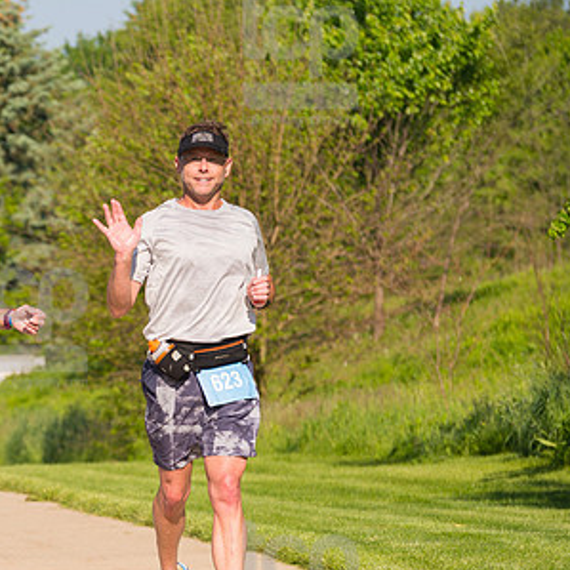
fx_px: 4452
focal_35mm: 239
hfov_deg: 7.3
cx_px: 31
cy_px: 321
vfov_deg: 7.3
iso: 400
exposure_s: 1/2000
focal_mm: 145
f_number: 5.6
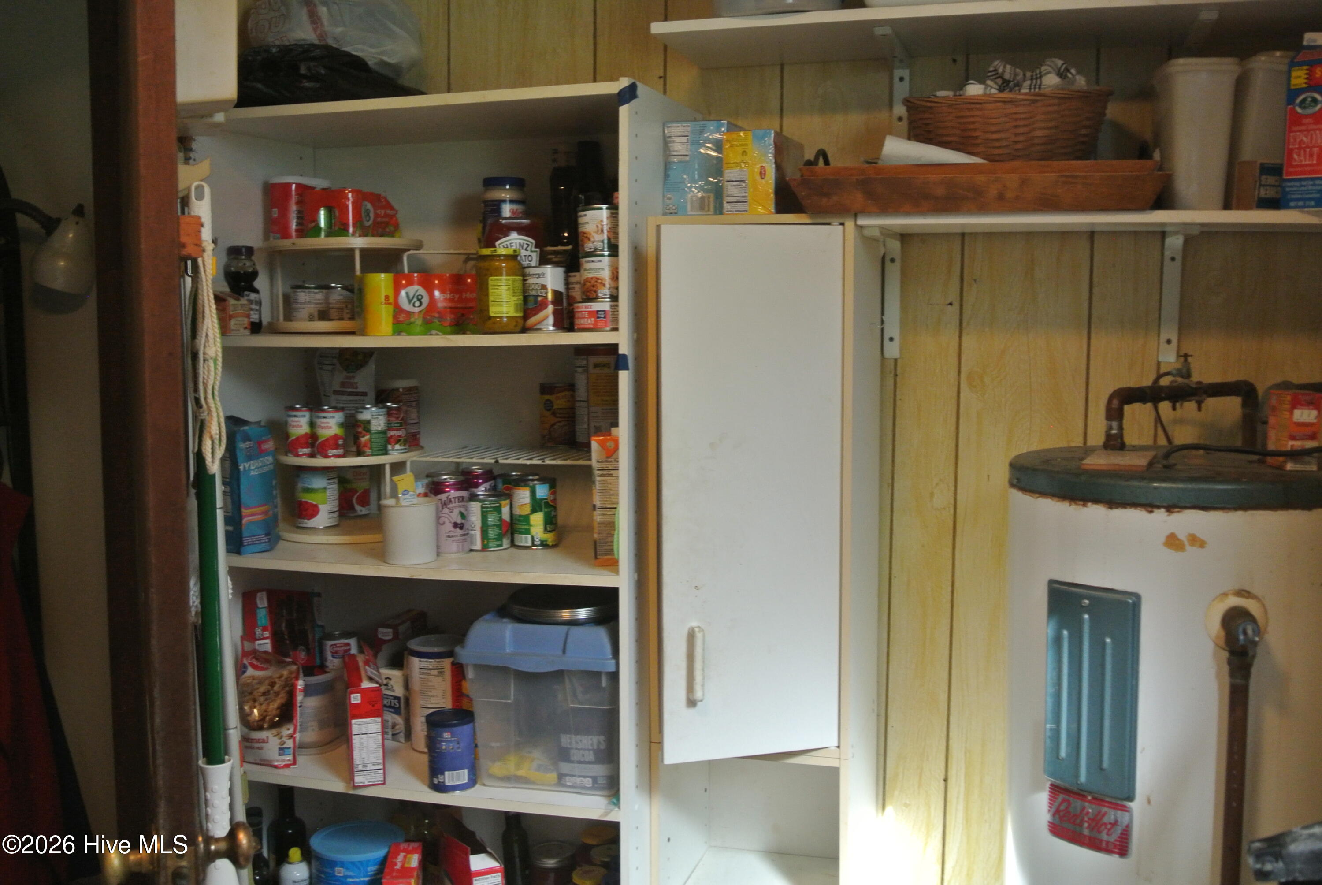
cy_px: 442
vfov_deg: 37.0
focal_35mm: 36
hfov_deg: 53.1
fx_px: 1324
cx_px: 661
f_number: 4
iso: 560
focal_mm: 13.6
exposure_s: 1/30
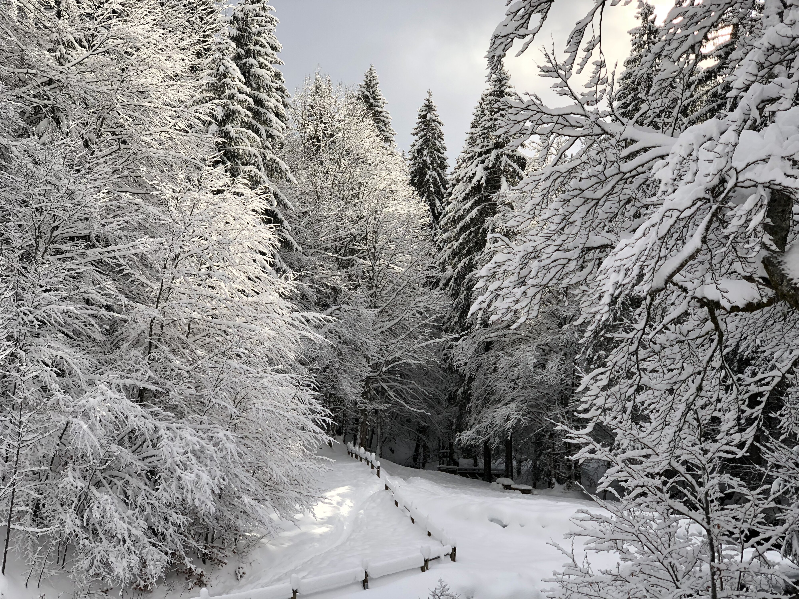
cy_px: 300
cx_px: 400
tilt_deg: +8.6
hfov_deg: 36.8
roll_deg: -1.0
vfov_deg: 28.0
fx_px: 1200
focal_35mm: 52
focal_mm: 6
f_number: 2.4
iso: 16
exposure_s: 1/1297
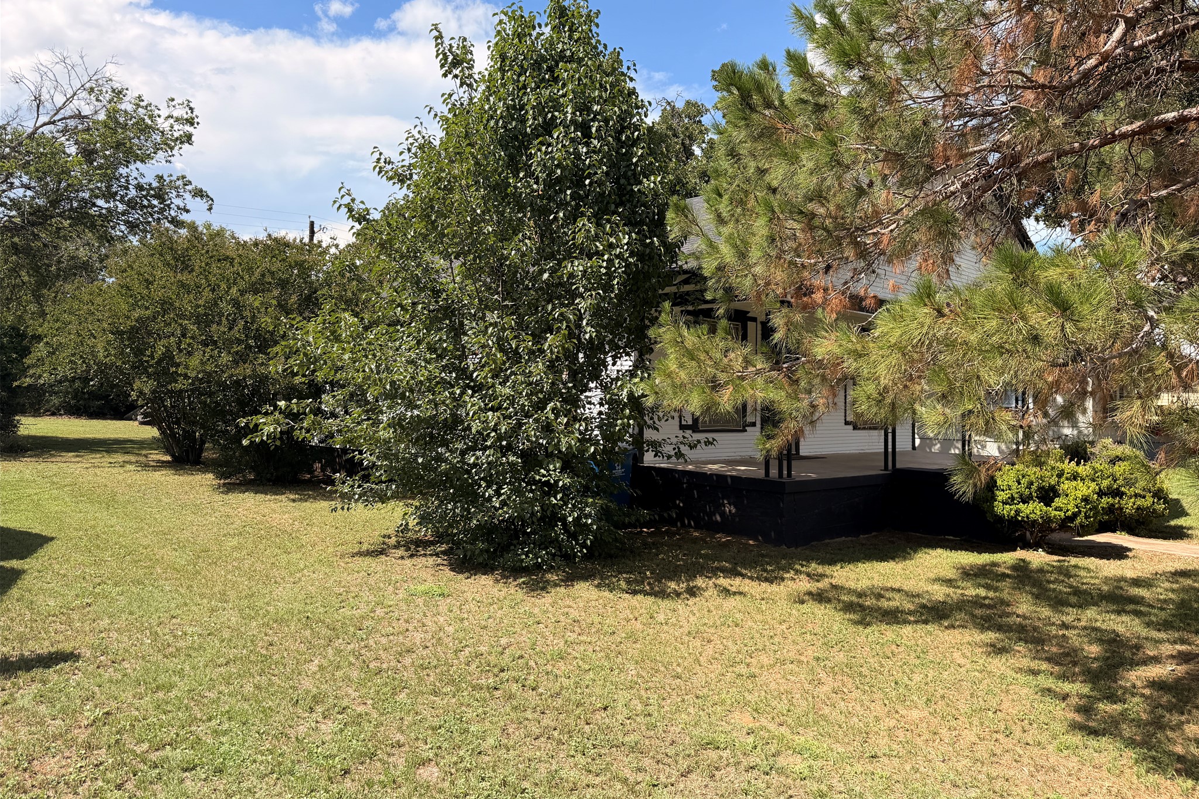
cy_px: 356
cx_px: 600
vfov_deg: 51.2
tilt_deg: +2.8
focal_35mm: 25
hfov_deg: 71.5
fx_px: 833
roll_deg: -0.8
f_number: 1.78
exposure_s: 1/3425
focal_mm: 6.76
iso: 100
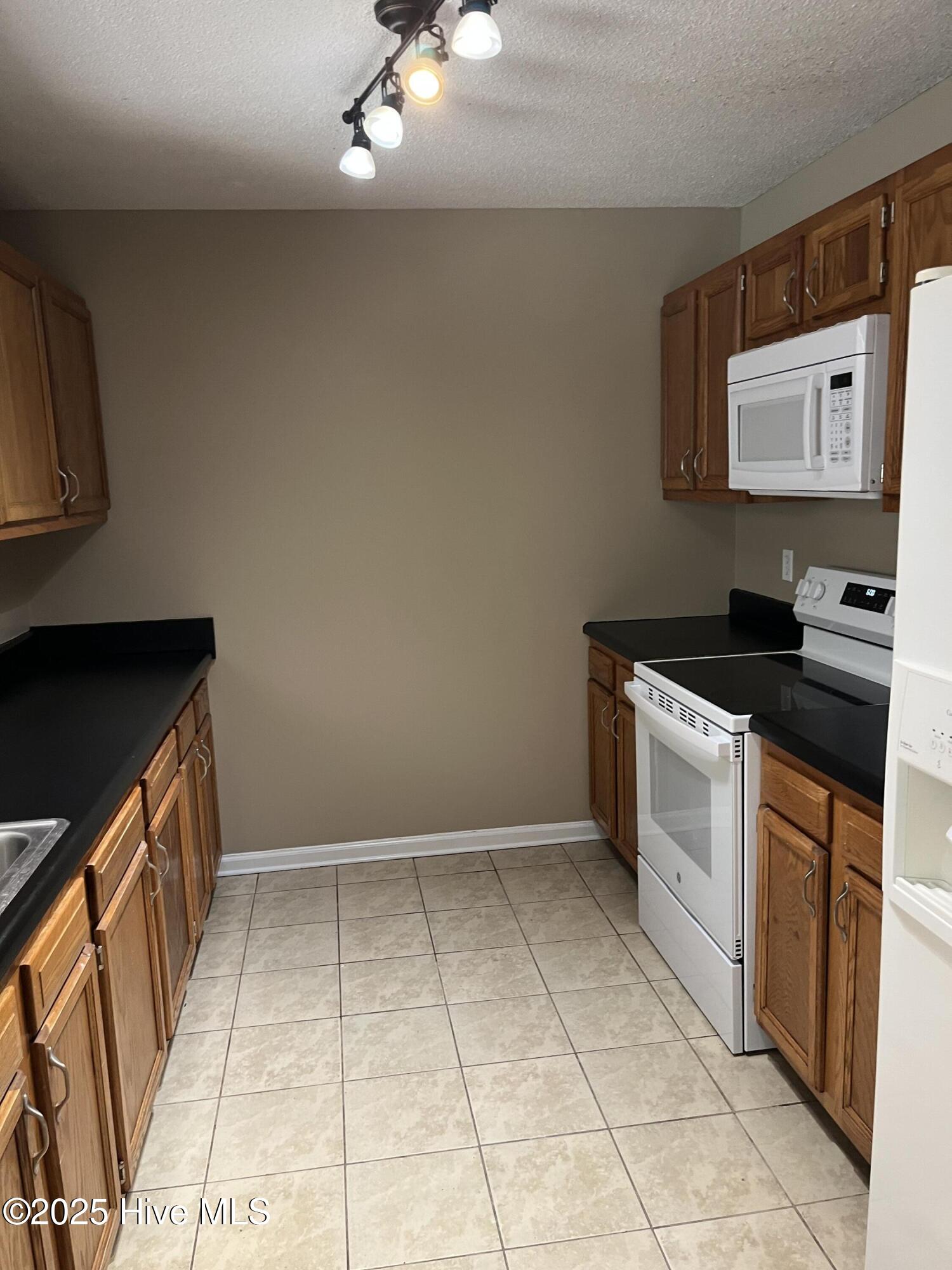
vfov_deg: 67.3
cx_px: 476
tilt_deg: -10.1
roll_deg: +3.0
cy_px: 635
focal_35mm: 26
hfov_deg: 53.1
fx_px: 953
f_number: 1.6
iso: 160
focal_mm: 5.1
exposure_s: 1/60
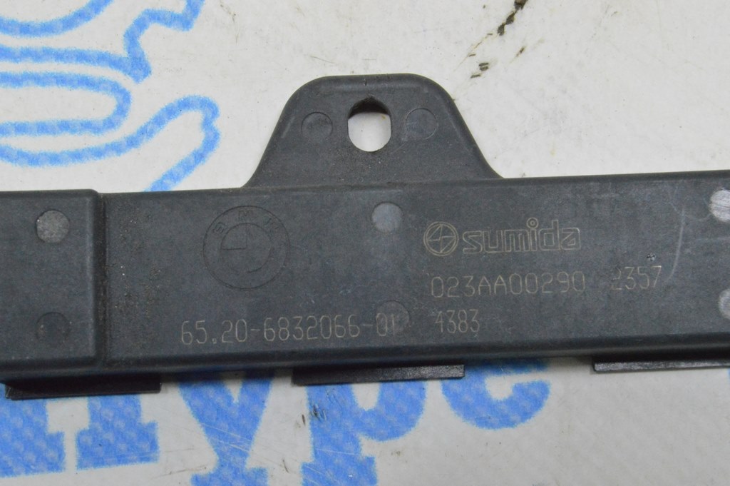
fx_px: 1459
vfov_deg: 18.9
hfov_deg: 28.1
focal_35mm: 72
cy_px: 243
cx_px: 365
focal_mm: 48
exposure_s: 1/20
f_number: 20
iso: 6400
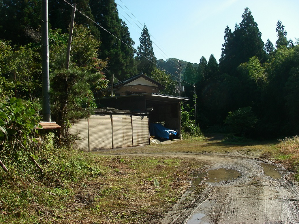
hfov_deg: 49.0
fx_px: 328
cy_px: 112
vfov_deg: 37.7
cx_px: 150
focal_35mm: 38
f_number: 6.6
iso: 64
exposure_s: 1/160
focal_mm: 6.3
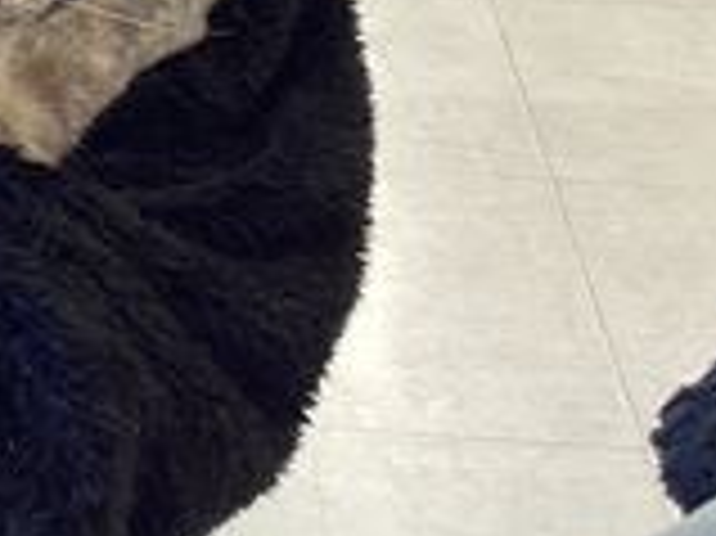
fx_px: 2418
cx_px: -239
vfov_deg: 12.2
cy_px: -207
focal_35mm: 117
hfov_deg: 15.9
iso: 64
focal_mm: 3.3
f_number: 2.4
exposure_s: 1/50
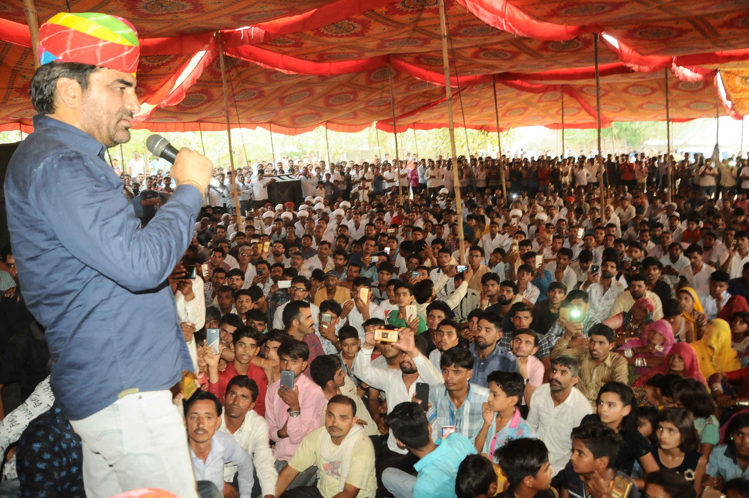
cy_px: 249
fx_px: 561
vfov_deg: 47.8
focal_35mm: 27
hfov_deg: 67.4
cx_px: 374
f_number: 4
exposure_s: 1/40
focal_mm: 18
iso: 1250
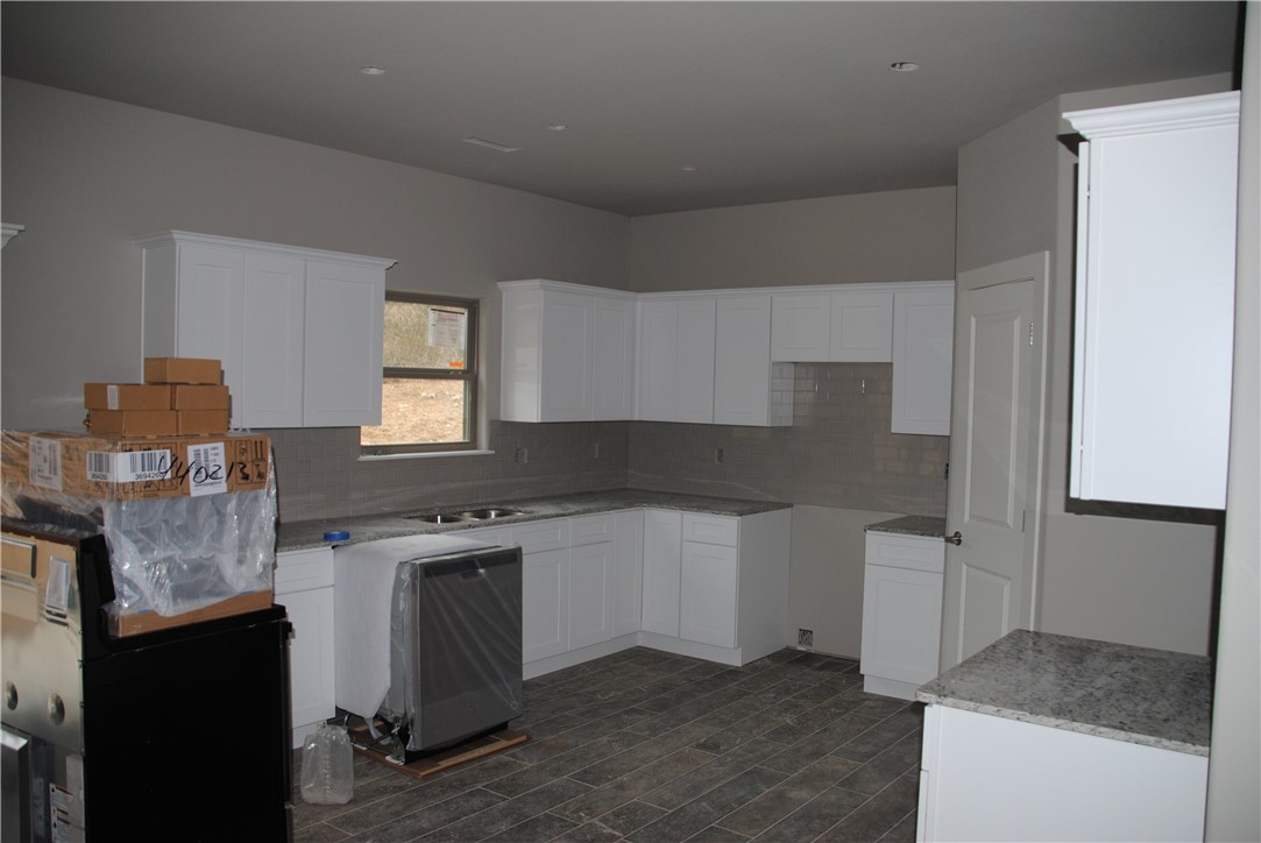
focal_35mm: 27
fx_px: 946
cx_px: 630
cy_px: 422
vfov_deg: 48.0
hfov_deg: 67.3
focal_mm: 18
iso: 200
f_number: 3.5
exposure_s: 1/60
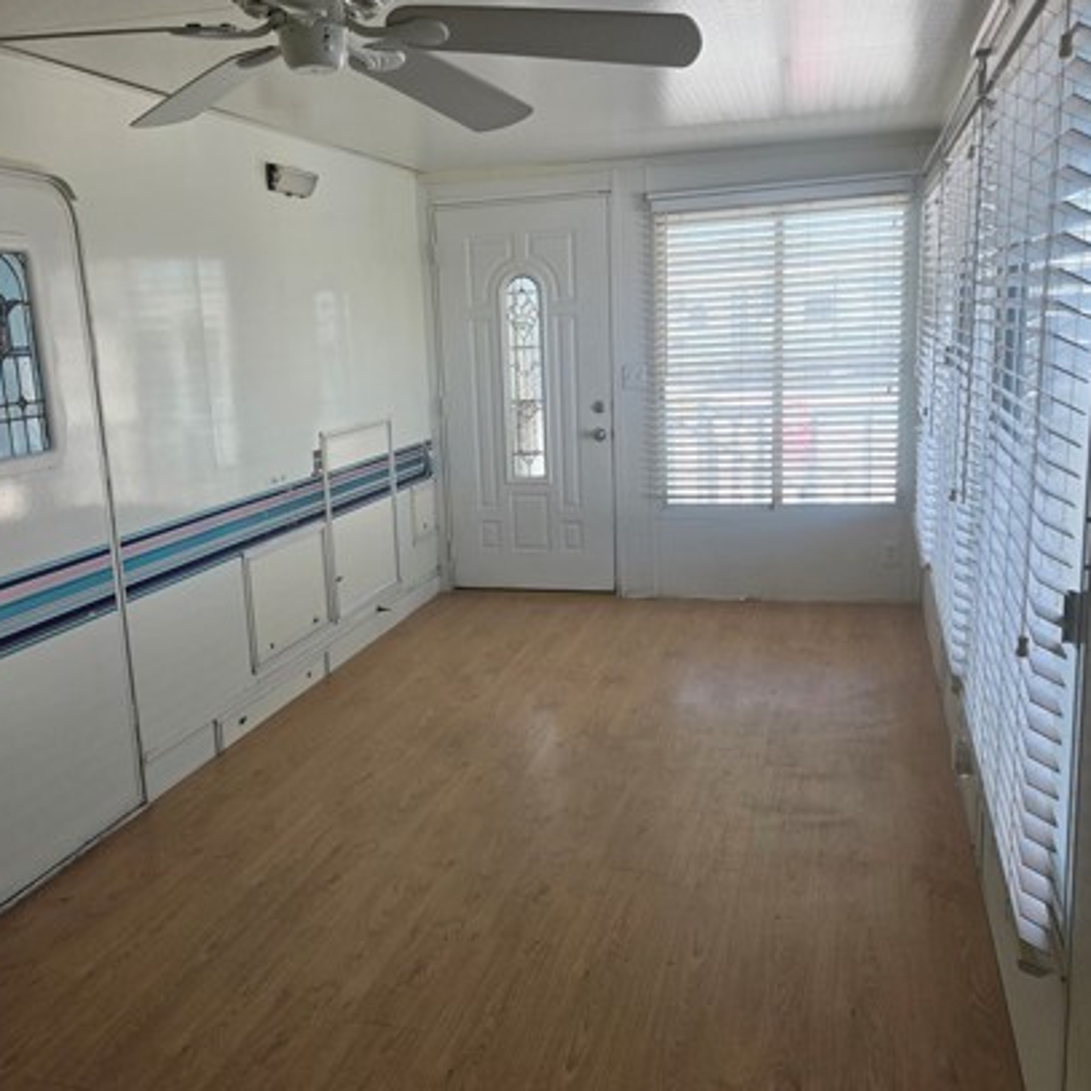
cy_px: 576
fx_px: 1141
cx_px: 483
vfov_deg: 51.1
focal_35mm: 32
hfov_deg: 51.0
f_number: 1.8
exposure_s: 1/180
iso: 64
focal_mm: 5.4
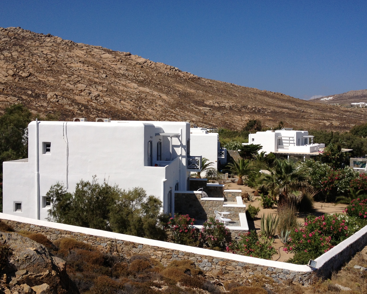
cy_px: 138
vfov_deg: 34.9
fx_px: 467
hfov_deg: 42.9
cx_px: 200
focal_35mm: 43
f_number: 2.4
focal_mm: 4.28
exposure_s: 1/3690
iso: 50
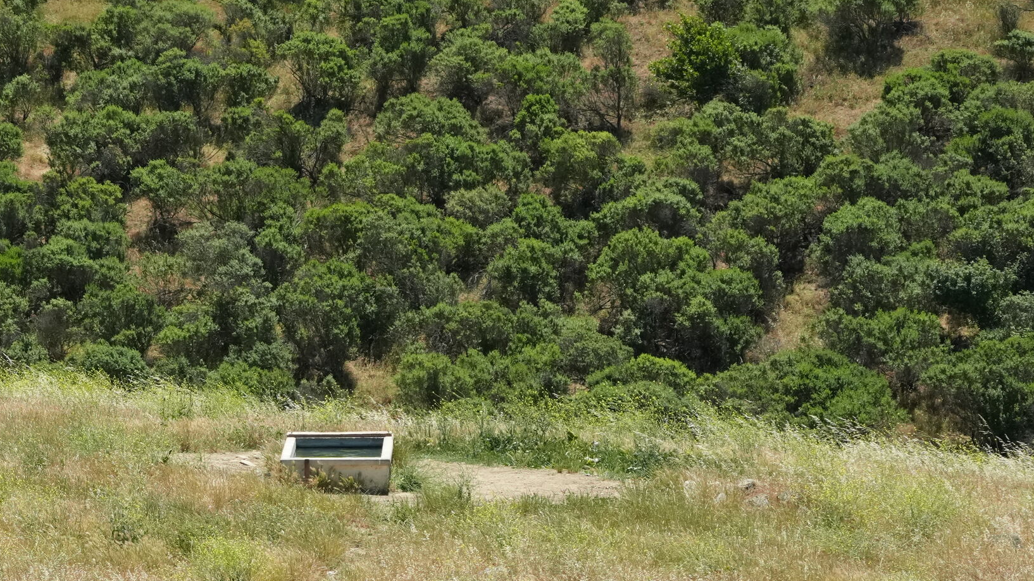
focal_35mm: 216
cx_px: 274
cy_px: 413
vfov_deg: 5.6
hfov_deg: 10.0
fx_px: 5922
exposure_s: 1/3200
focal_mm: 78
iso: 800
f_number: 5
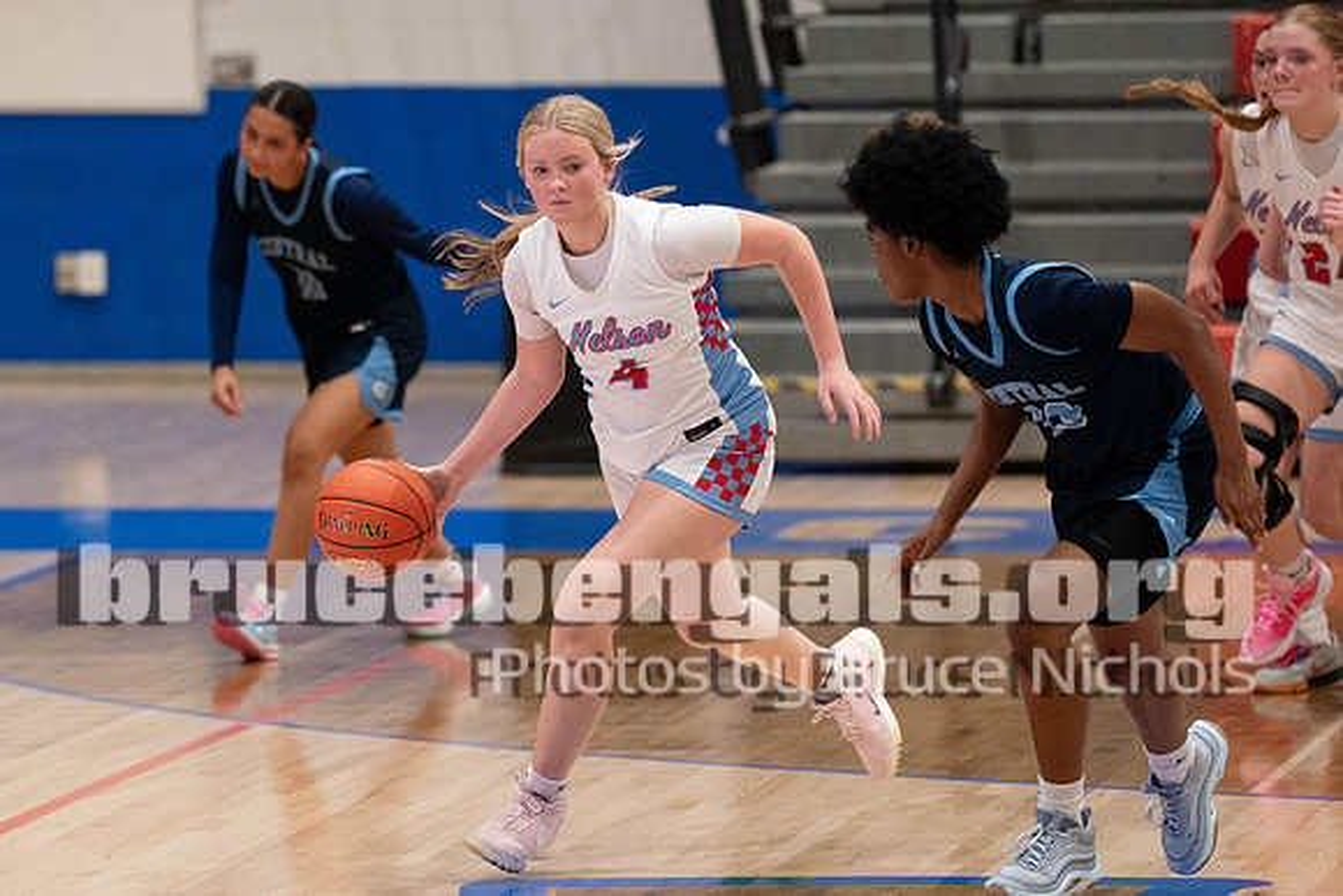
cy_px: 388
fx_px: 11418
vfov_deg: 4.5
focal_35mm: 306
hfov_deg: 6.7
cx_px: 578
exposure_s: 1/1000
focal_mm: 178
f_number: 2.8
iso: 5000
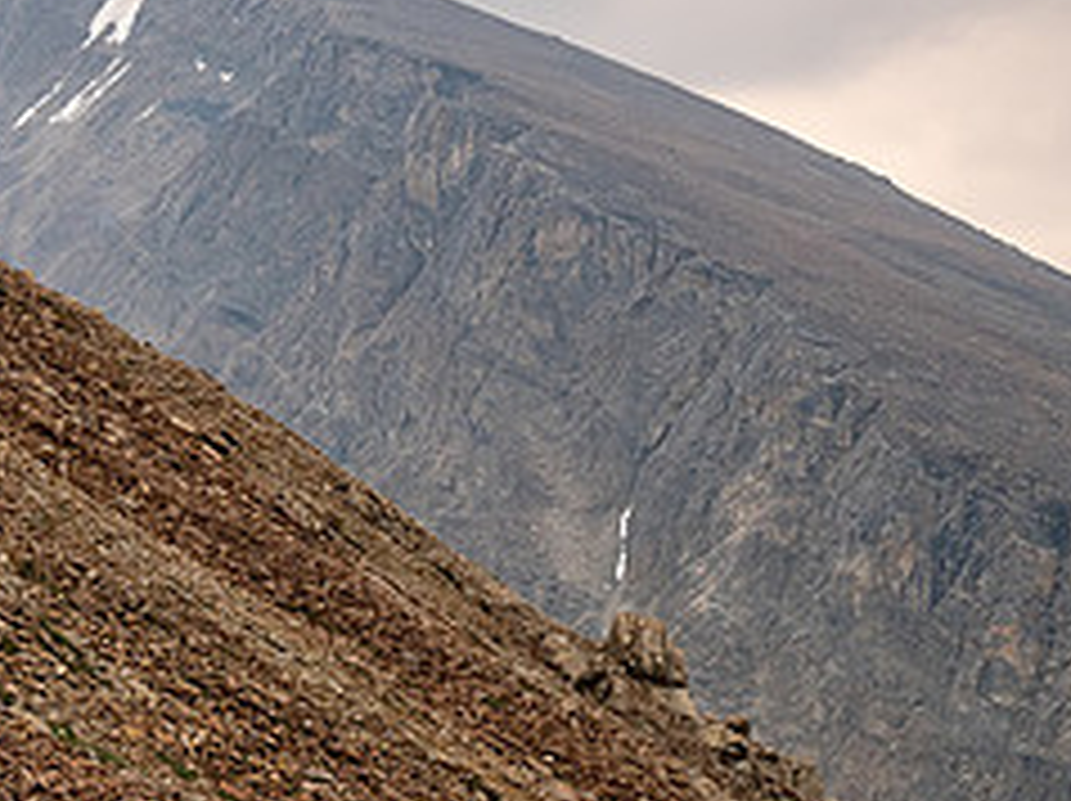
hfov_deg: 12.6
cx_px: 158
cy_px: 259
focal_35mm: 156
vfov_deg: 9.5
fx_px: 4822
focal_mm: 32
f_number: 8
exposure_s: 1/200
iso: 200
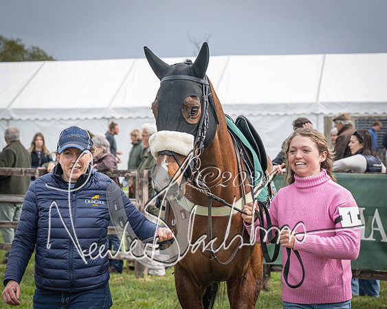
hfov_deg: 16.3
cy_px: 155
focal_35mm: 118
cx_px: 210
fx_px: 1355
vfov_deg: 13.0
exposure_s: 1/1000
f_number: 5
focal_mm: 70
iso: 400
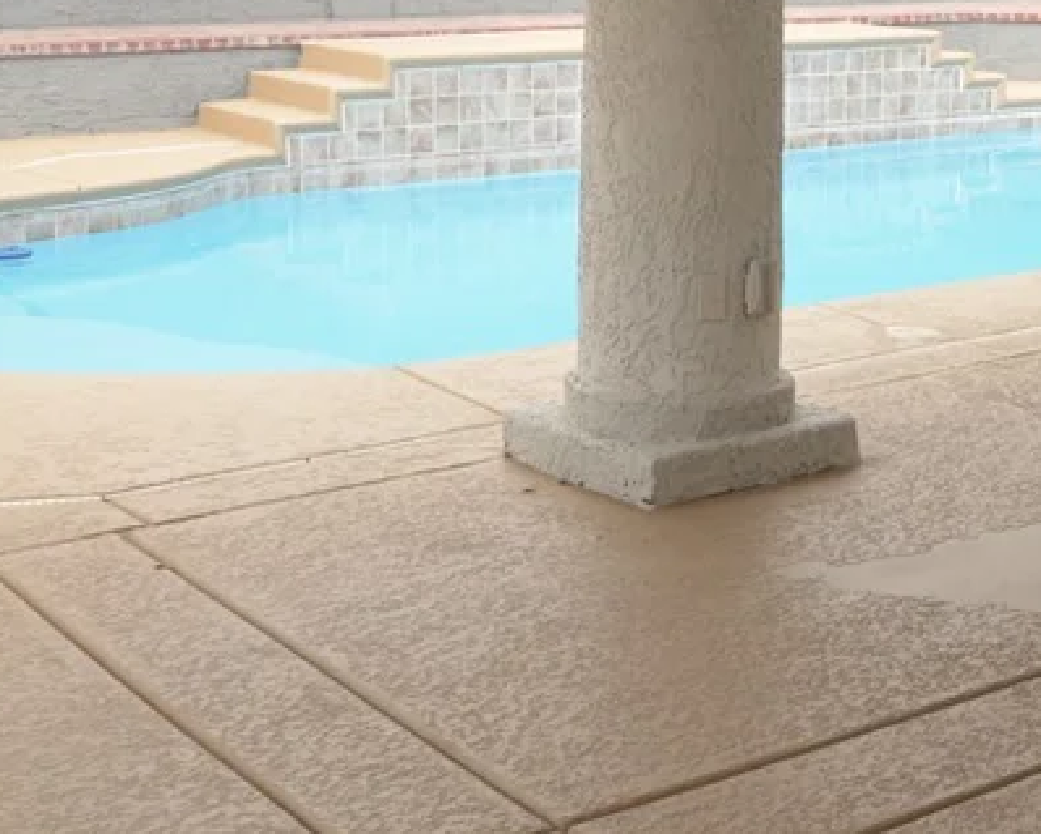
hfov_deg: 27.8
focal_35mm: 65
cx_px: 976
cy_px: 220
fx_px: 2004
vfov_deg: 23.3
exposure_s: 1/160
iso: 200
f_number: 6.3
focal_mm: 18
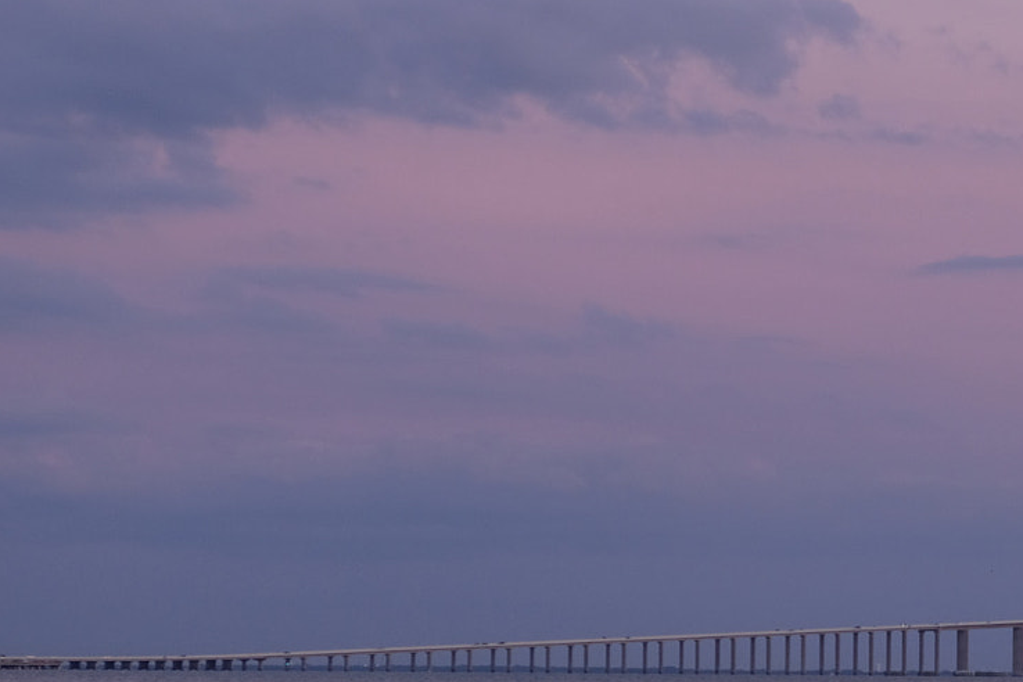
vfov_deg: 7.6
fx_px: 5115
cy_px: 549
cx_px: 907
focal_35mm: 180
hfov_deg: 11.4
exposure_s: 1/105
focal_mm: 55
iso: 500
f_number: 4
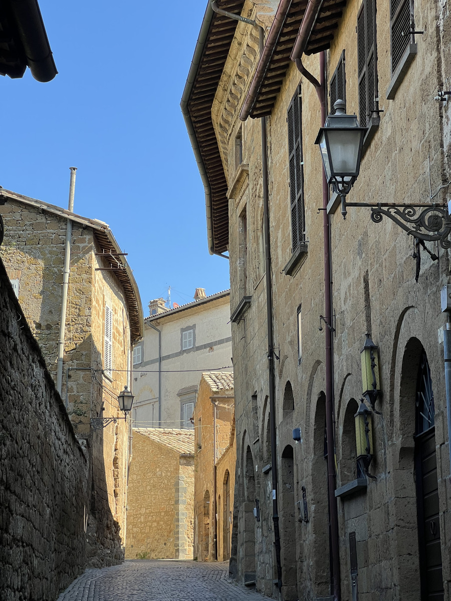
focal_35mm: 77
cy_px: 300
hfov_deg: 19.1
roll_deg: +0.3
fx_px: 1338
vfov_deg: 25.3
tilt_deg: +13.2
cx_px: 226
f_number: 2.8
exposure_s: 1/208
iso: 32
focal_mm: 9
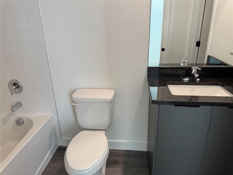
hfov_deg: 71.6
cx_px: 116
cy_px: 88
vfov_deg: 56.8
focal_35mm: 24
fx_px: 162
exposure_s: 1/120
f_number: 1.78
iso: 160
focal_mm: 6.76
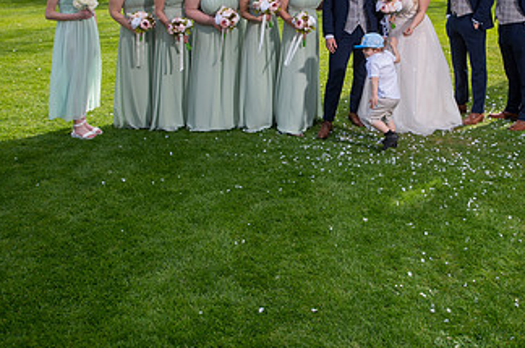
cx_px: 384
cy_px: 49
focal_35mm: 43
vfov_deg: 30.0
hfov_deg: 44.2
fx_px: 626
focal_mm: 24
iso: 125
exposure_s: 1/500
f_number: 4
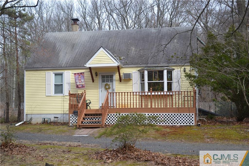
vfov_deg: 23.8
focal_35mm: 57
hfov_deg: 35.1
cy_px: 83
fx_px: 394
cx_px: 124
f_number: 6.3
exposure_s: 1/160
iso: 100
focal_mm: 38
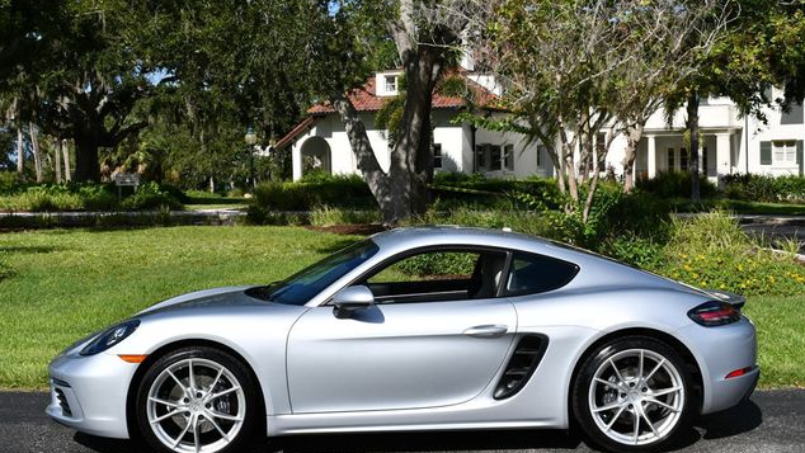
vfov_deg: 21.8
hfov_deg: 37.8
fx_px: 1174
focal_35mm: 55
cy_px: 241
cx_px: 405
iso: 100
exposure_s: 1/320
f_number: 9
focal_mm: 26
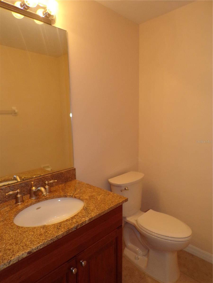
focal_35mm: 24
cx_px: 106
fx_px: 197
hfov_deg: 56.8
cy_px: 142
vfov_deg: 71.6
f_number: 3
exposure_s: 1/34
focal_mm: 4.3
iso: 200
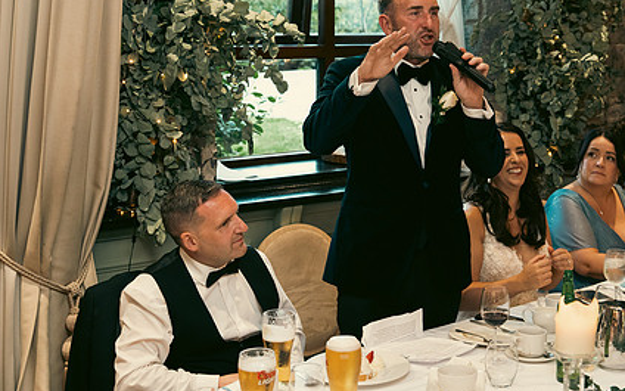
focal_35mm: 60
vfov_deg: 21.5
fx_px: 1022
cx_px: 417
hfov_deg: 33.7
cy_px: 116
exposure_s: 1/160
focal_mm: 43
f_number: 3.5
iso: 2500
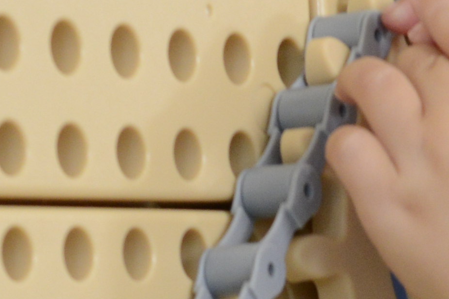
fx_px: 4453
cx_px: 465
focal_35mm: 357
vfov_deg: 3.8
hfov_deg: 5.8
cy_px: 726
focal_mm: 45
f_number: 5.6
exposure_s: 1/250
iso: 1000
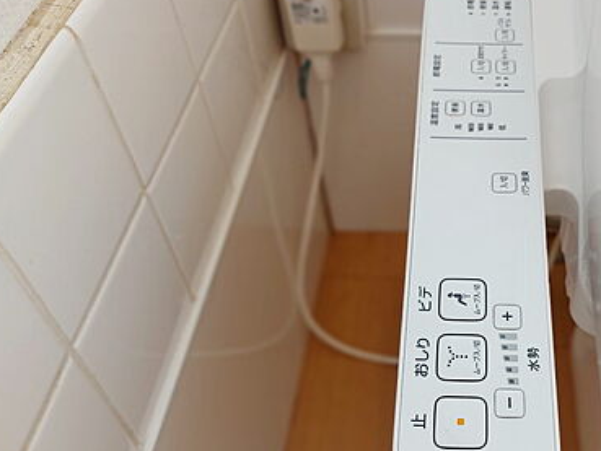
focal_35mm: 39
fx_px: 677
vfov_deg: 36.8
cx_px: 466
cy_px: 251
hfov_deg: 45.8
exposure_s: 1/30
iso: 25
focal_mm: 5.23
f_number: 1.8
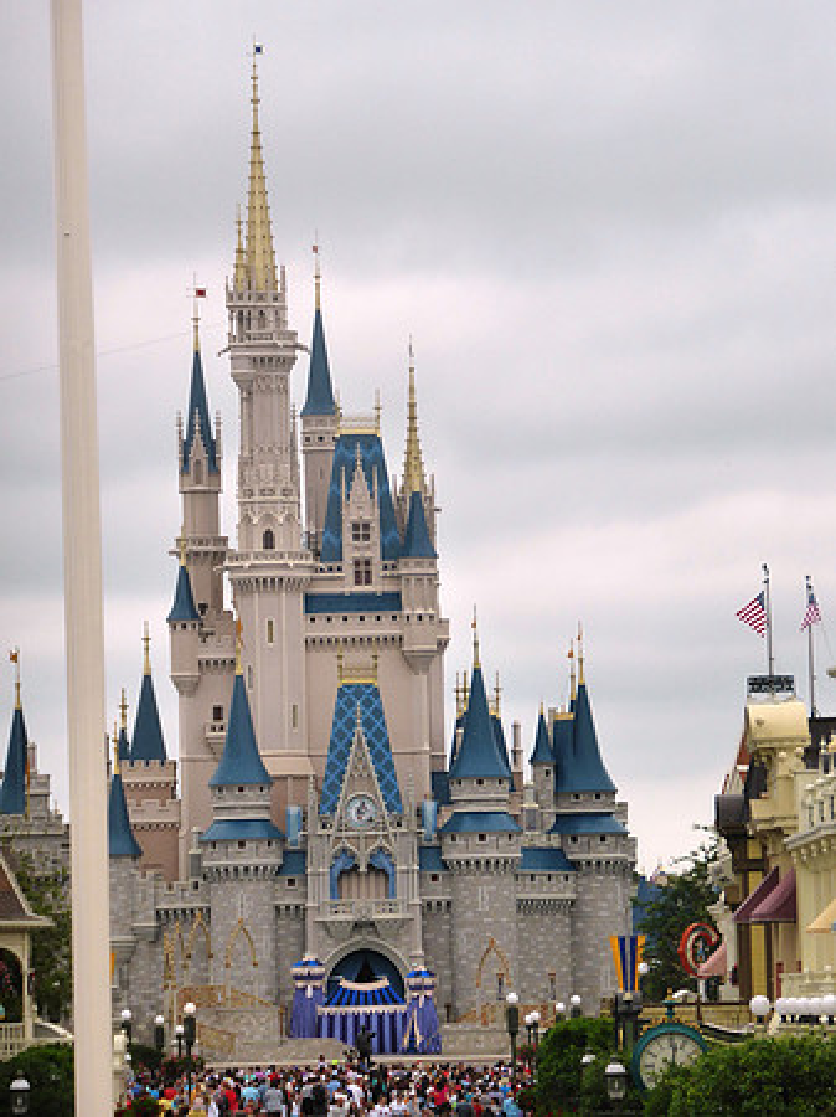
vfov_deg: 10.3
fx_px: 6221
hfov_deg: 7.7
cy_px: 558
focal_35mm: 193
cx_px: 418
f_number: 5.4
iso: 160
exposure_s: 1/400
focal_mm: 31.3
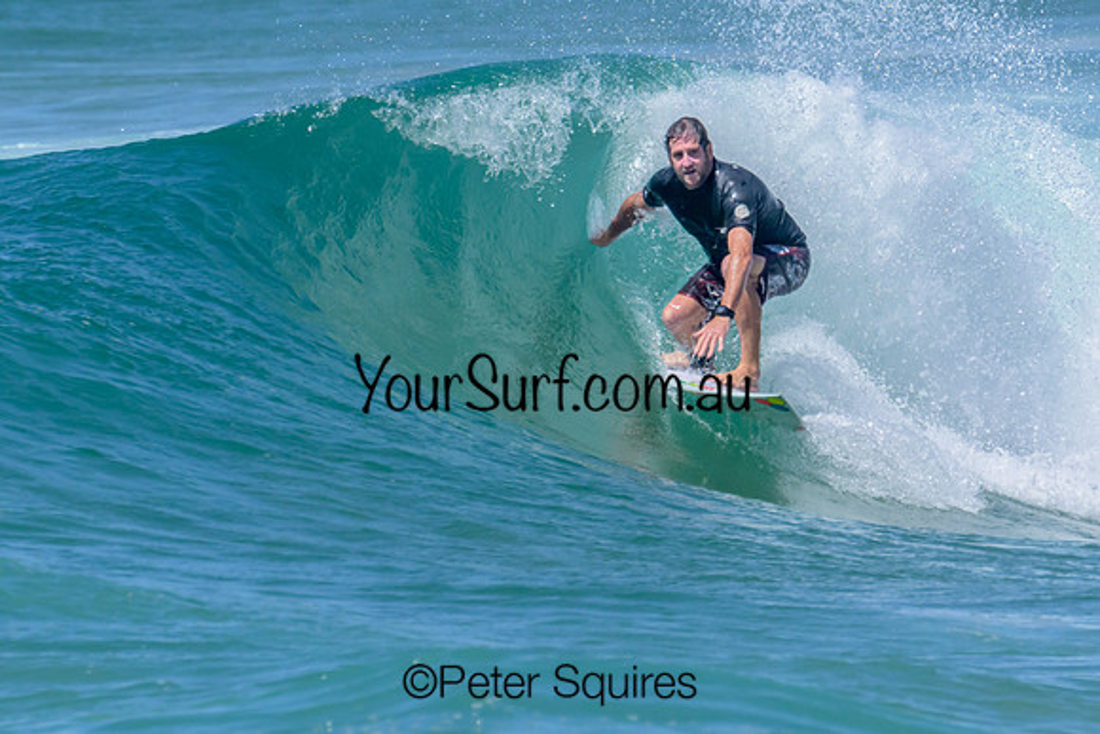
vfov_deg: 1.3
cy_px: 230
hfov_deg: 1.9
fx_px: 33547
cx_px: 637
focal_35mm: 1098
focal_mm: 800
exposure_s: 1/2000
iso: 1600
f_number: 16
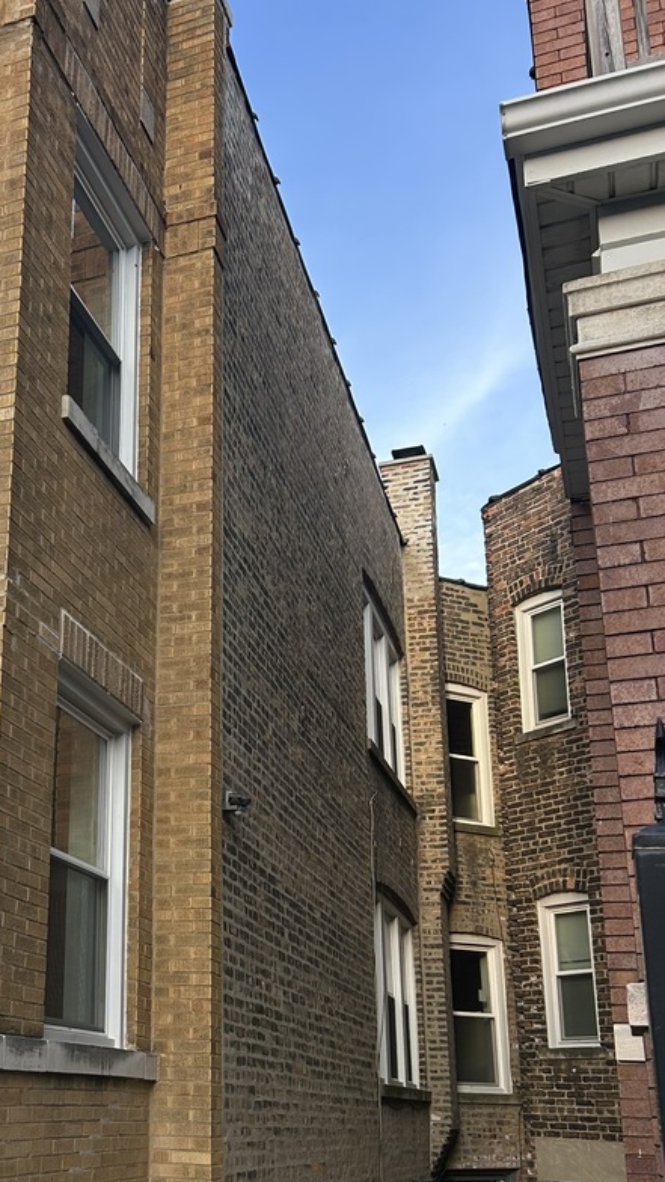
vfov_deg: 51.1
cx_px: 95
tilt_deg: +15.0
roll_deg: -2.2
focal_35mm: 39
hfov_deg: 29.4
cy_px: 739
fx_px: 1223
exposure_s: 1/458
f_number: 1.5
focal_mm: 5.7
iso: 50
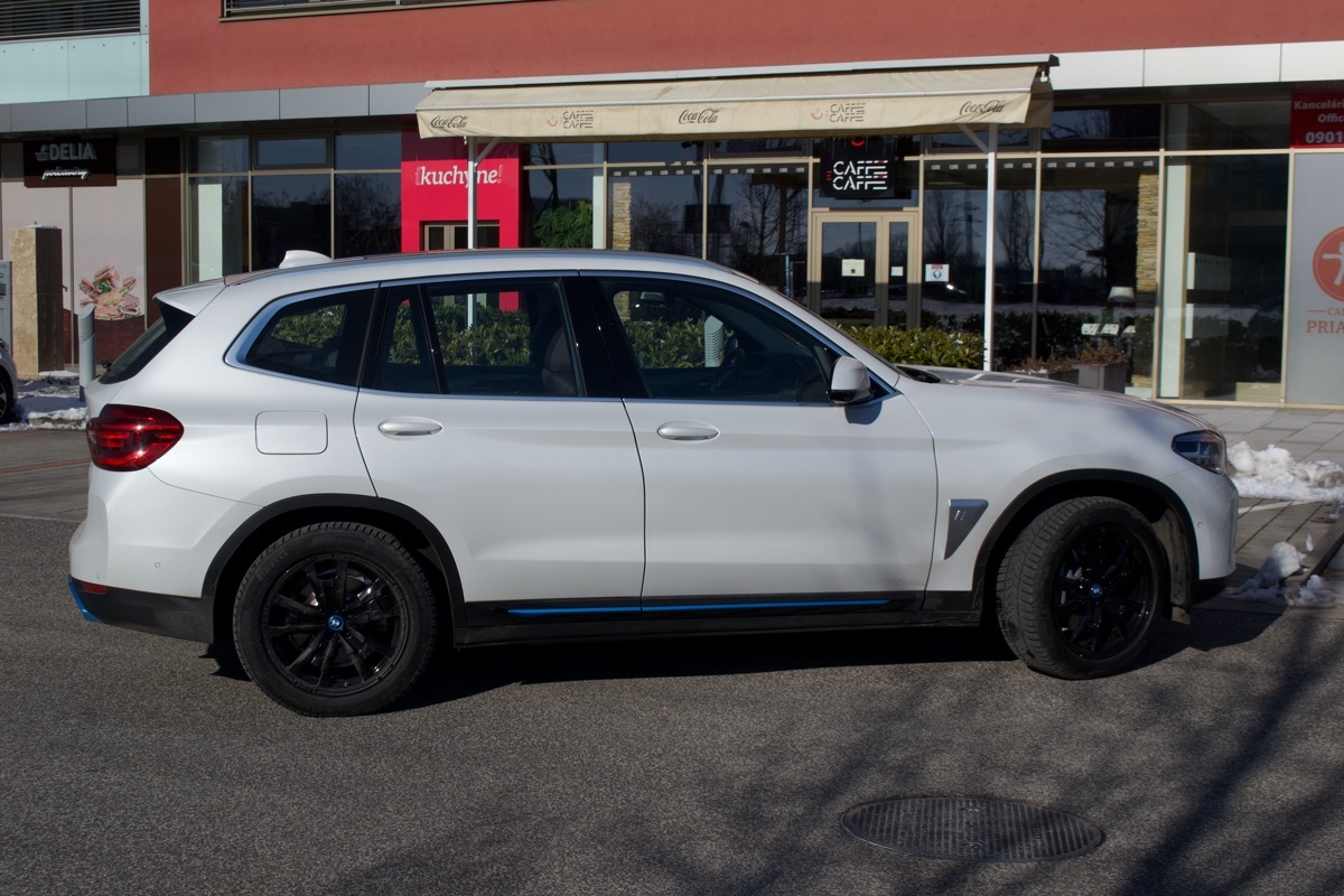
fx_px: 1792
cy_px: 448
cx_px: 672
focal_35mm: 48
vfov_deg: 28.1
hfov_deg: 41.1
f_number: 10
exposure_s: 1/400
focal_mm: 32
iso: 100
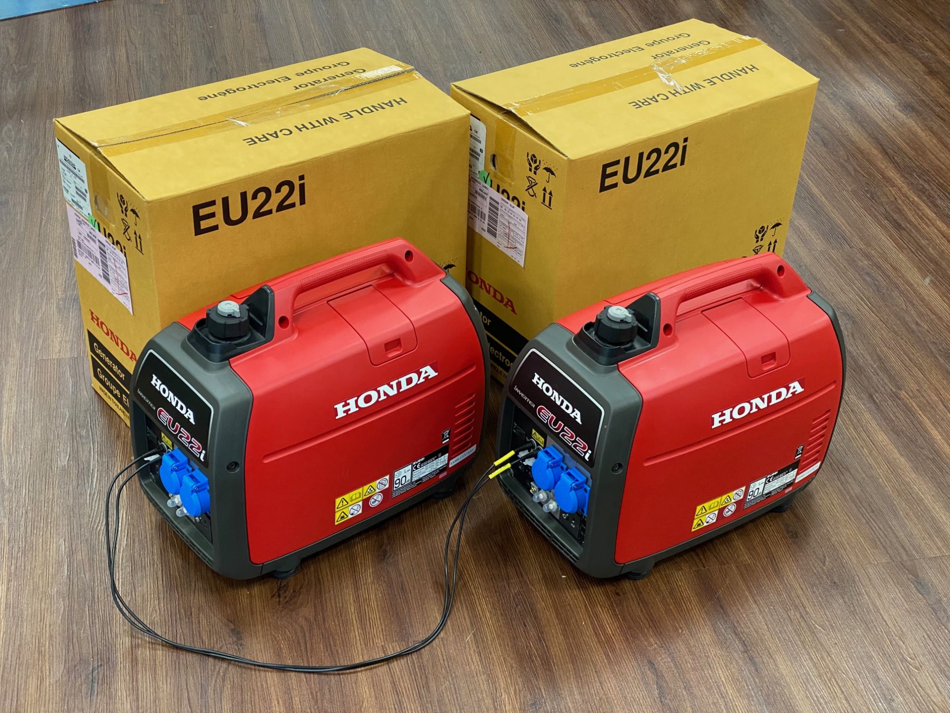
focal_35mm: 52
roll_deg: -3.2
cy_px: 356
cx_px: 475
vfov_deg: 28.0
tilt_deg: -35.6
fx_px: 1427
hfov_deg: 36.8
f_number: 2
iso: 160
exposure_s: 1/50
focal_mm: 6
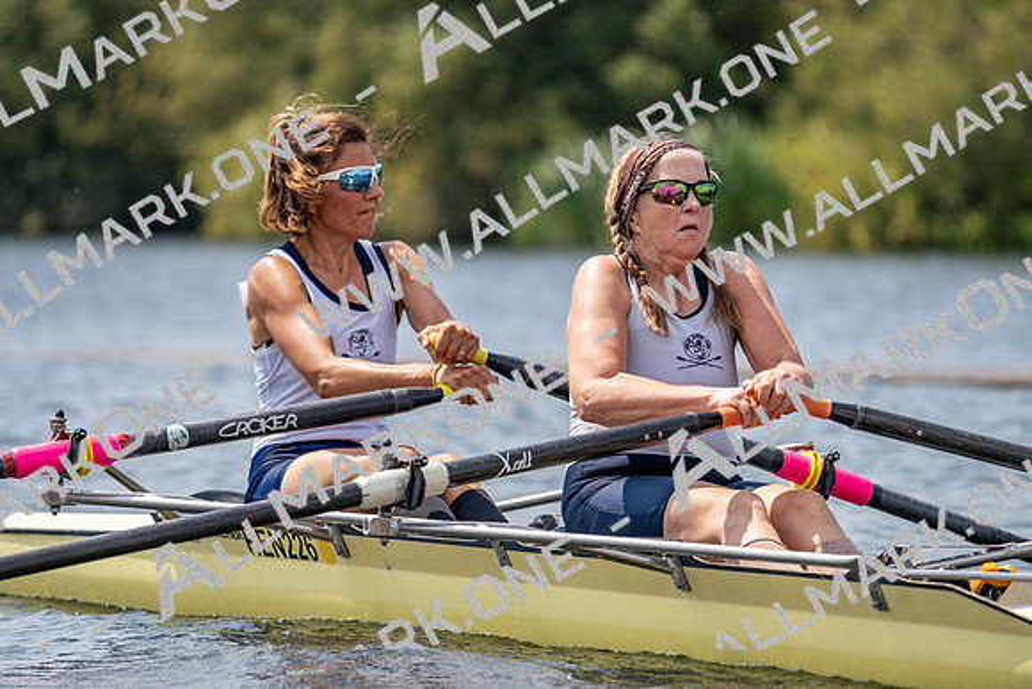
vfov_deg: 4.1
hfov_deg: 6.2
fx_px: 9519
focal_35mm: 332
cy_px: 344
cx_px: 516
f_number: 6.3
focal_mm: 332
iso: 250
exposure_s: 1/1600
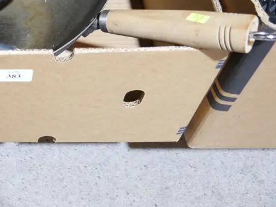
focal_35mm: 69
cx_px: -3
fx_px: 551
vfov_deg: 20.5
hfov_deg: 26.6
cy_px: -8
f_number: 3.6
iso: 1250
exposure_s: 1/60
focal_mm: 16
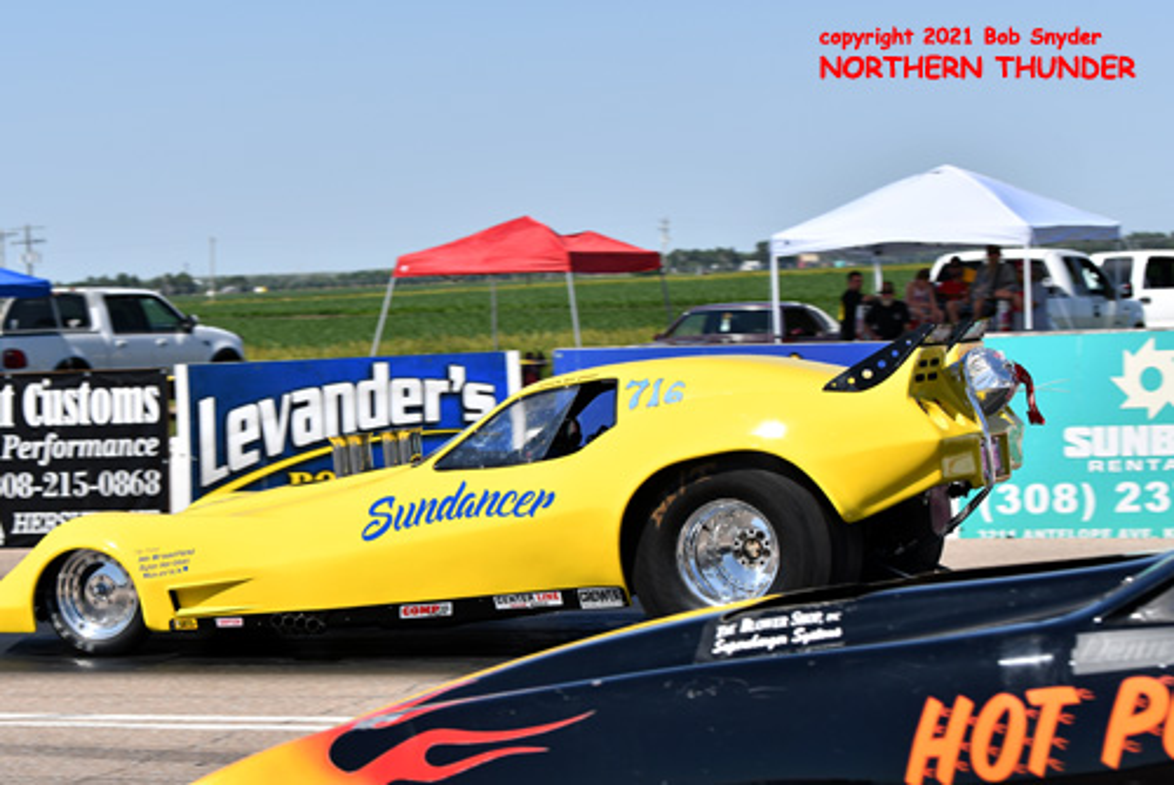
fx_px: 3426
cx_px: 587
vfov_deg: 13.1
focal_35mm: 105
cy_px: 392
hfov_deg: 19.4
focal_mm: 70
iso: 160
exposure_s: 1/1250
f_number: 5.6
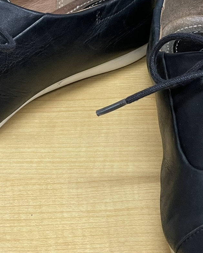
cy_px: 113
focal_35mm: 124
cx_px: 83
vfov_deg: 15.5
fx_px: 931
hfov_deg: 12.4
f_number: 2
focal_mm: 6
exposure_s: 1/99
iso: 200
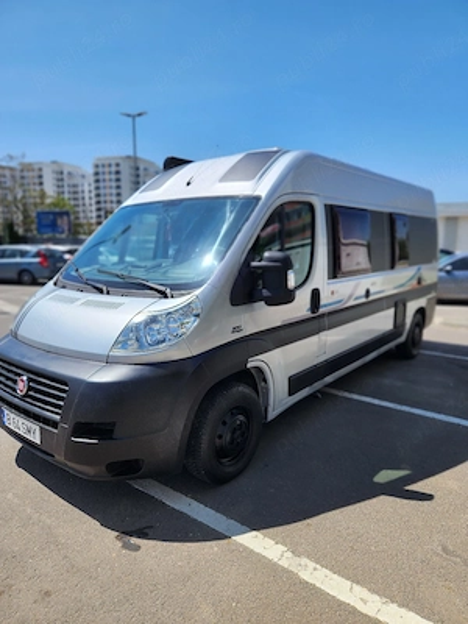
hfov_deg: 58.9
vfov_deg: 73.9
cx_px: 234
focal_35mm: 23
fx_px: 415
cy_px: 312
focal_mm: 5.4
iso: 20
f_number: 1.8
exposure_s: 1/2500
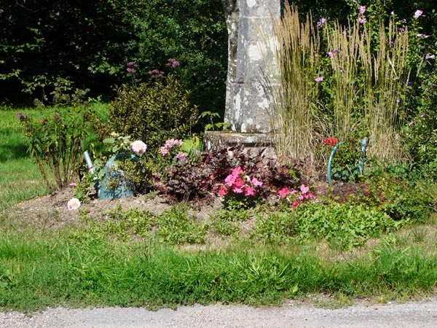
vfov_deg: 14.5
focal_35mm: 102
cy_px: 164
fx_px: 1288
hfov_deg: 19.3
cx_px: 218
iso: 100
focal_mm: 10.5
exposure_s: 1/320
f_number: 5.6
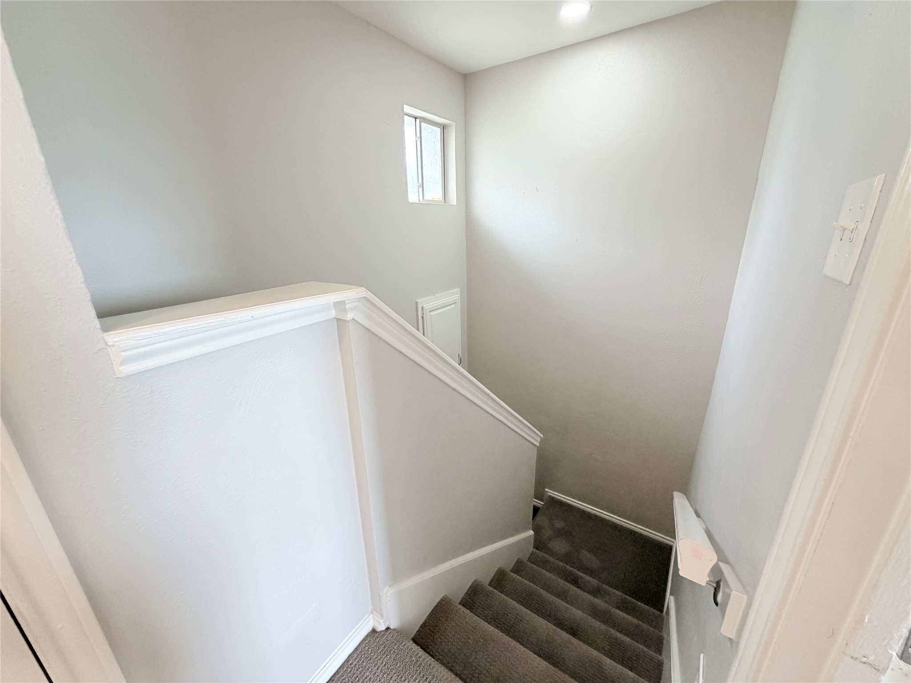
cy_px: 342
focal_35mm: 14
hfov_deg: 102.1
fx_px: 368
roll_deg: +1.4
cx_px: 456
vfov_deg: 85.7
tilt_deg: -18.6
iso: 250
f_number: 2.2
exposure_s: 1/120
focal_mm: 2.22
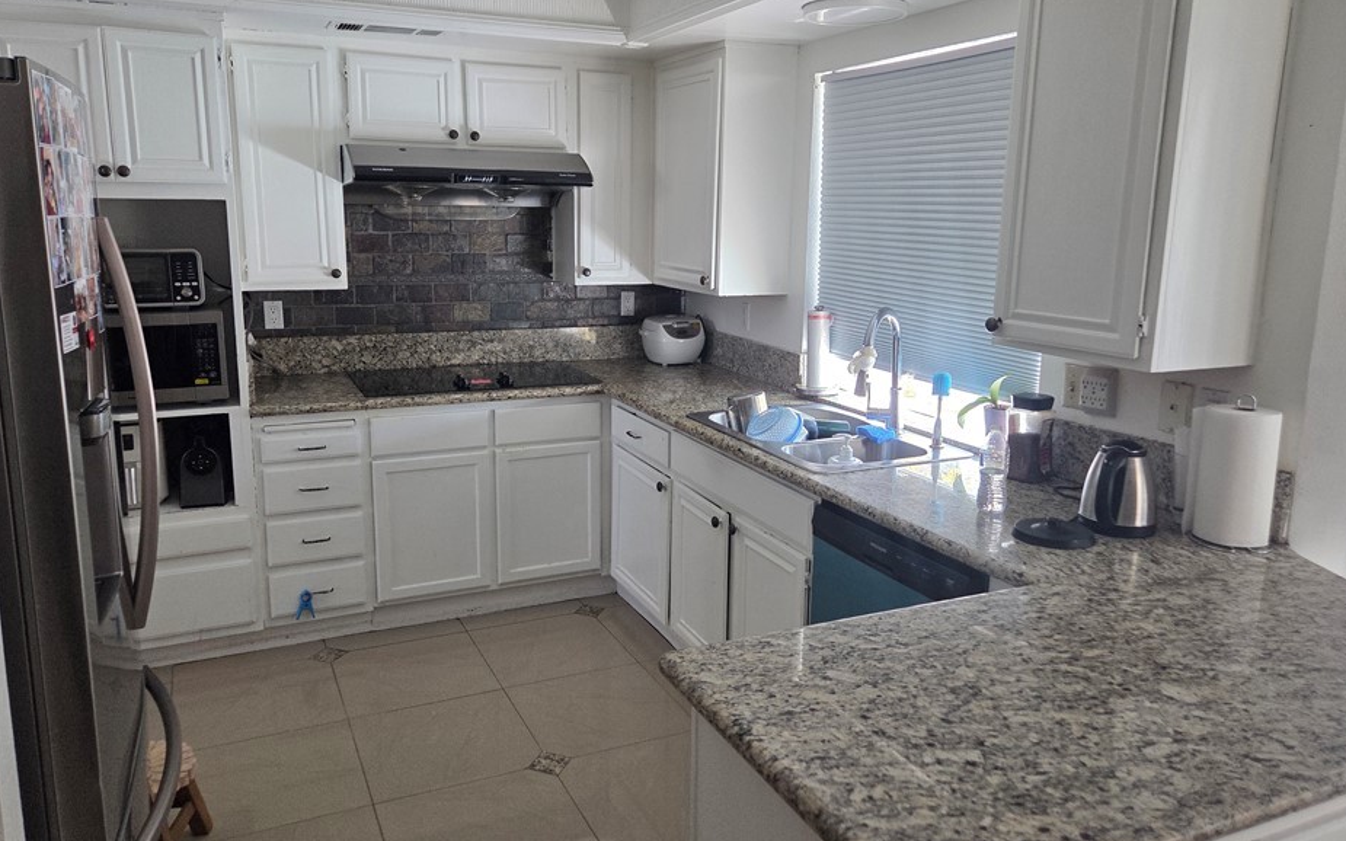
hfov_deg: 68.4
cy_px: 410
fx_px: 990
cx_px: 669
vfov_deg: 46.0
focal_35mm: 27
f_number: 1.8
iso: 200
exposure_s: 1/120
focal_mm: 5.4
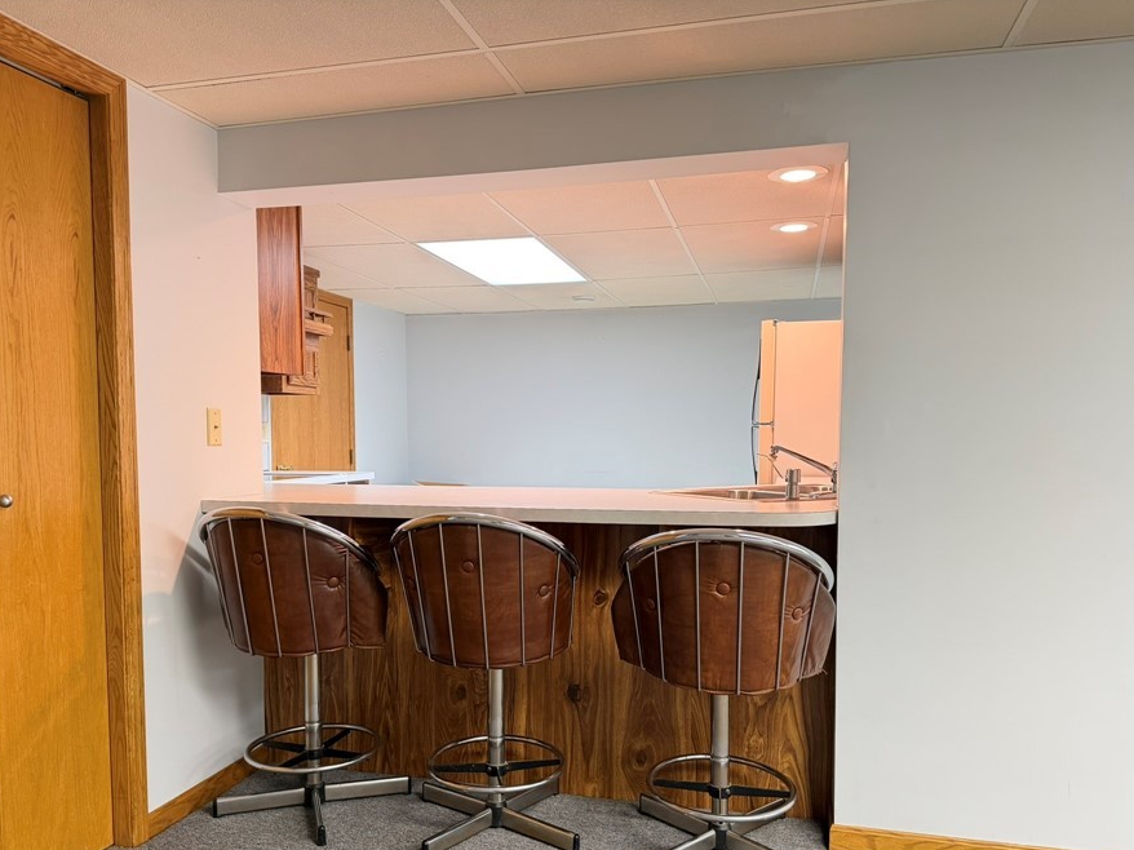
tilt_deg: -3.6
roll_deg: -0.1
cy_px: 492
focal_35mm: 28
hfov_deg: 63.4
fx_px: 917
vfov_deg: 49.5
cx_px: 542
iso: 400
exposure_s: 1/60
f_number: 1.78
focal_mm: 6.76
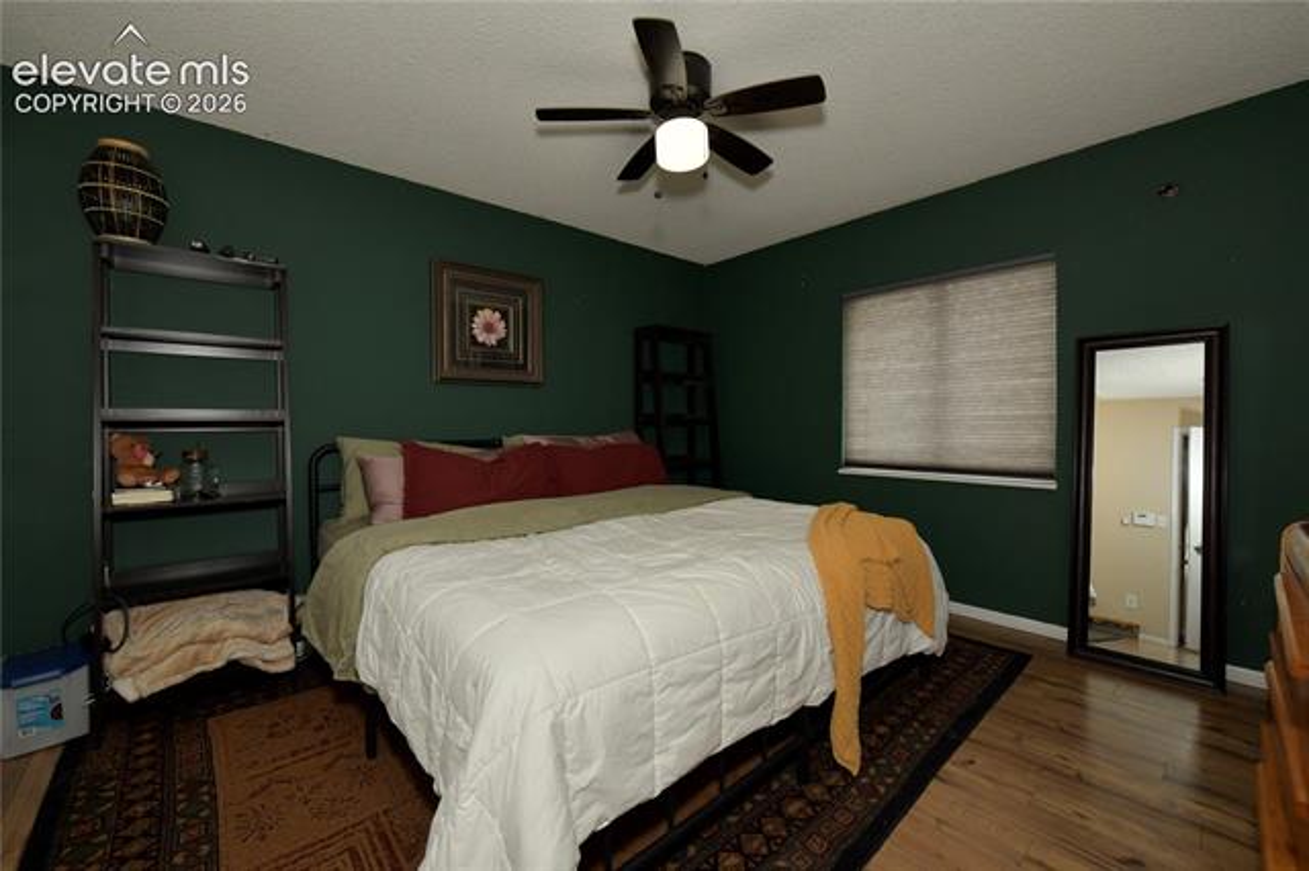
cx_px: 654
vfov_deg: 81.1
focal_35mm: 14
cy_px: 436
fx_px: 509
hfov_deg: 104.3
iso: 1250
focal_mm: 14
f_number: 9
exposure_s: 1/160
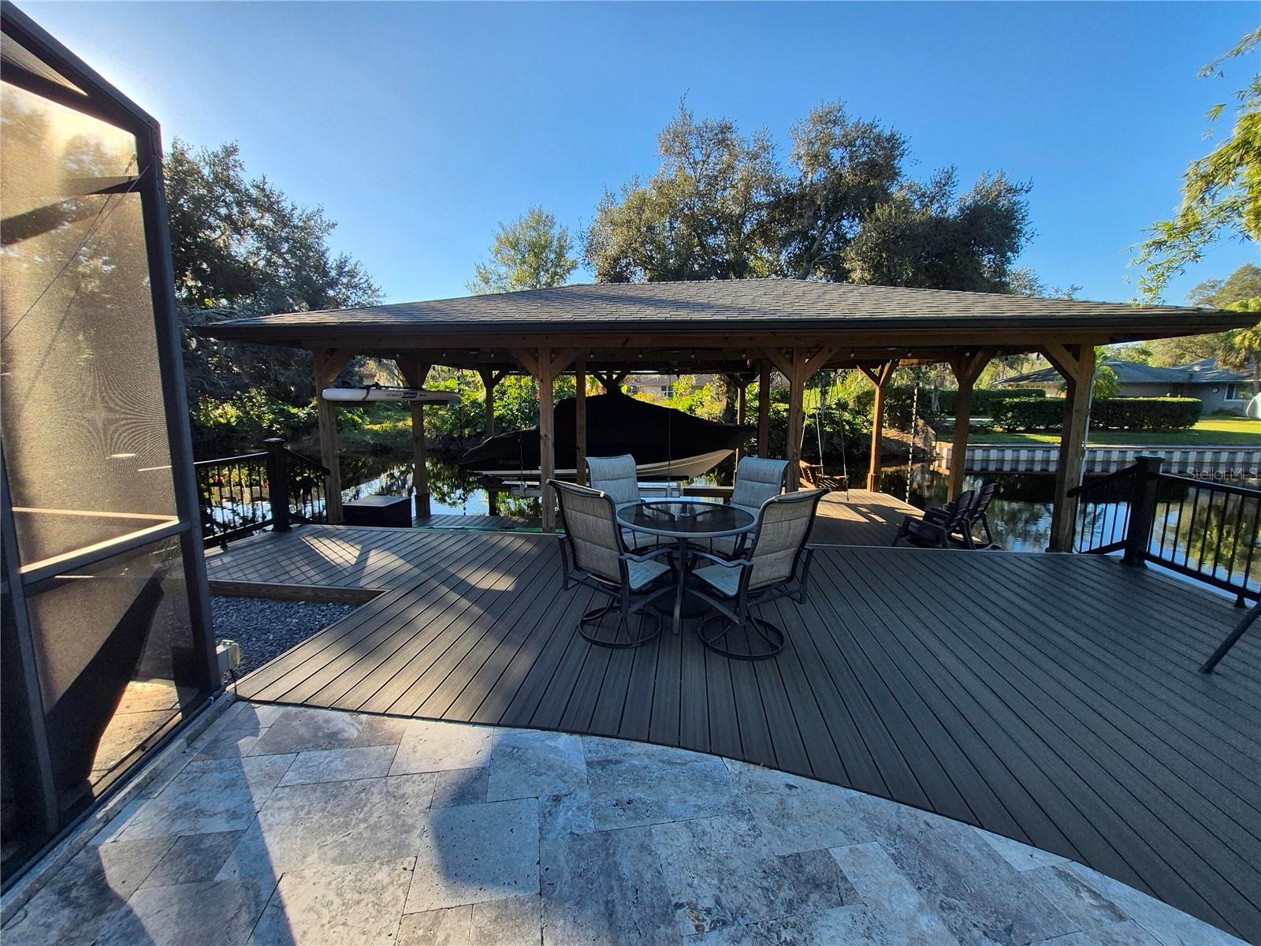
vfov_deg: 89.9
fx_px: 474
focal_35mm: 13
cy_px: 473
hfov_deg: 106.2
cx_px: 630
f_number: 2.2
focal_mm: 1.74
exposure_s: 1/850
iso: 50
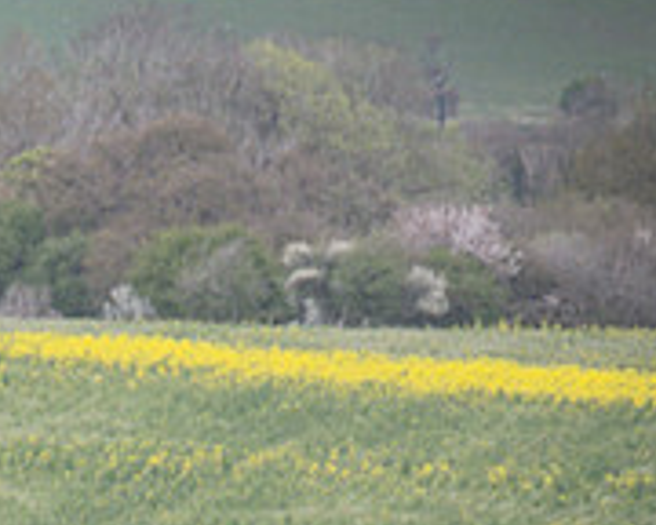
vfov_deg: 1.6
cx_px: 163
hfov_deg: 2.0
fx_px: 19221
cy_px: 844
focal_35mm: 990
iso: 400
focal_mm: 190
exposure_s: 1/800
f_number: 5
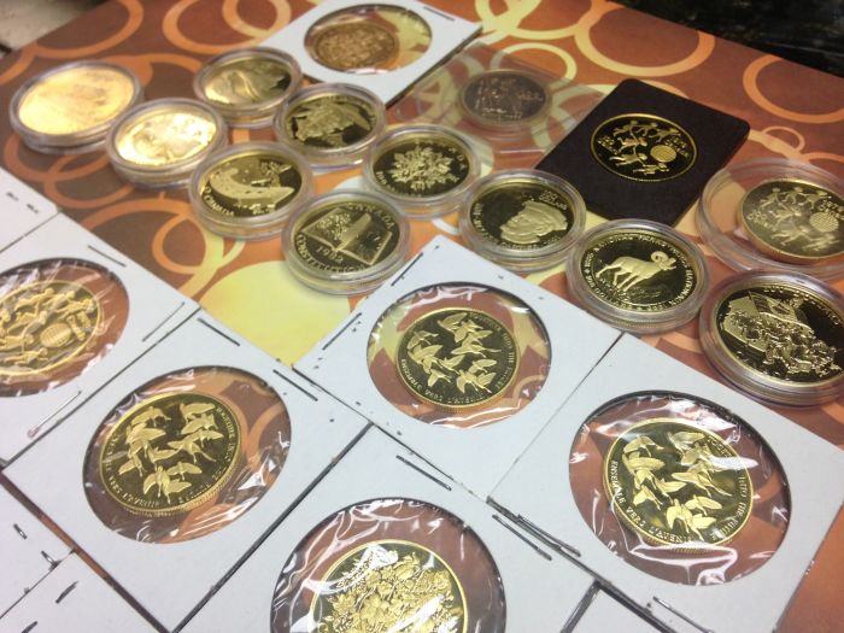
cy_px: 316
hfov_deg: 55.4
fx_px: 805
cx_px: 422
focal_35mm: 33
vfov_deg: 42.9
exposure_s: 1/60
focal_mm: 4.13
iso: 64
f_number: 2.4
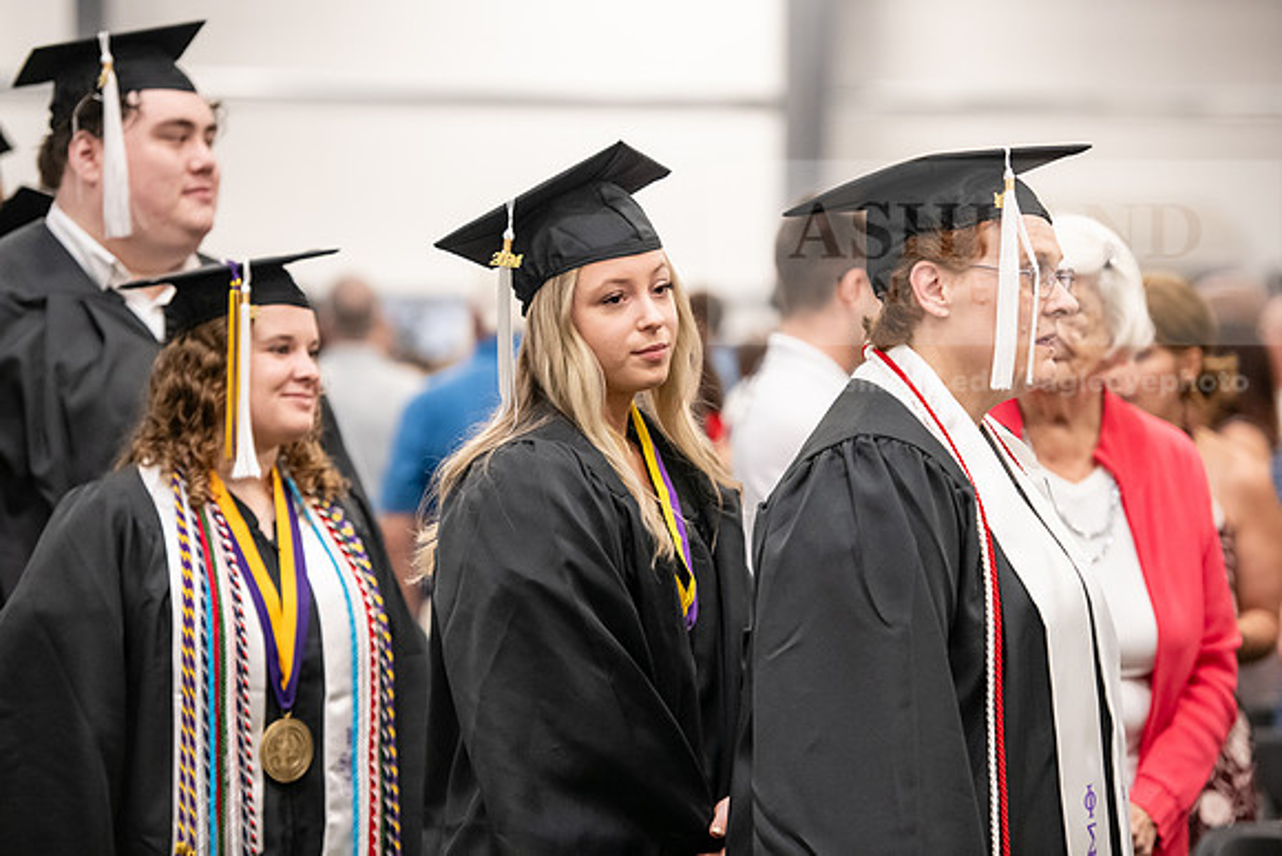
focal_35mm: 130
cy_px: 428
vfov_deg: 10.6
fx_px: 4630
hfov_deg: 15.8
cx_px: 641
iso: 3200
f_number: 3.2
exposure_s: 1/200
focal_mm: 130
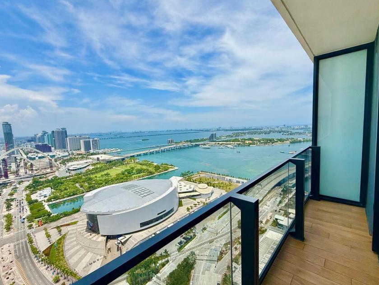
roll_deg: +2.0
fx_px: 175
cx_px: 195
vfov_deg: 78.1
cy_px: 143
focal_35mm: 16
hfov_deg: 94.5
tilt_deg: -4.6
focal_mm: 2.22
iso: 50
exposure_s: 1/3289
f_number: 2.2
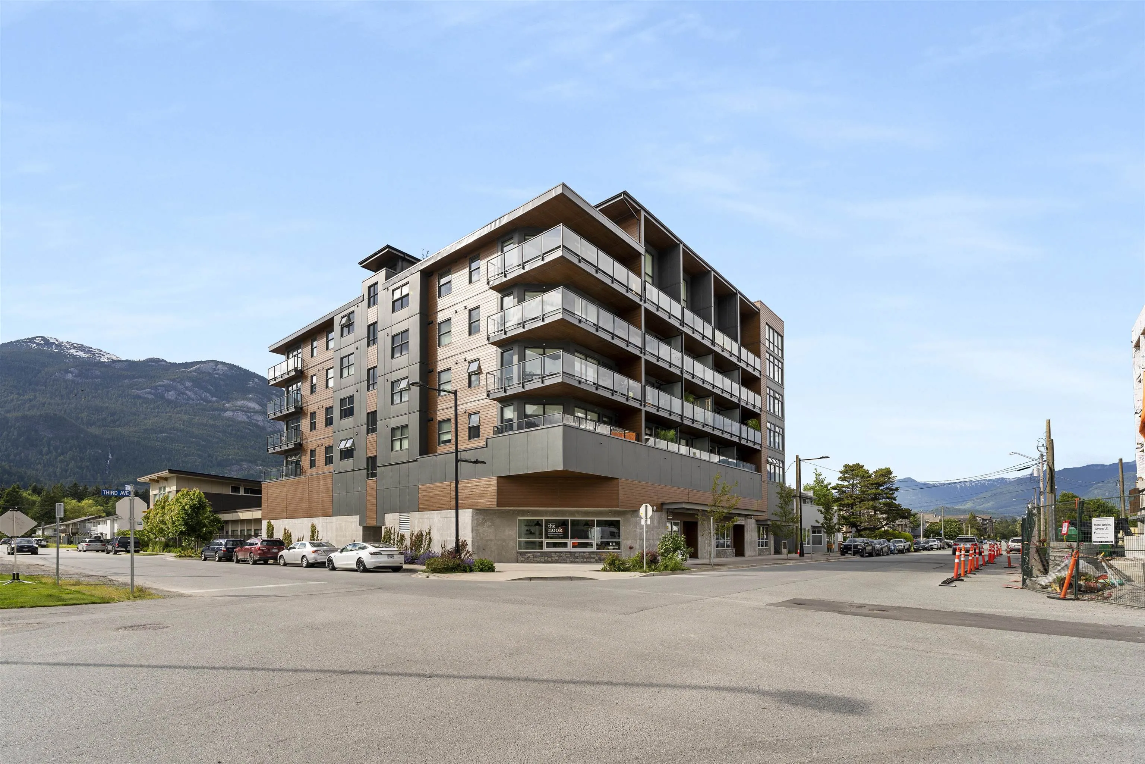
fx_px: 445
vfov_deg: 81.2
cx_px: 572
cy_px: 382
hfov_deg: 104.3
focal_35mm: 14
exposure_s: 1/250
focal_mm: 14
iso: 100
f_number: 8
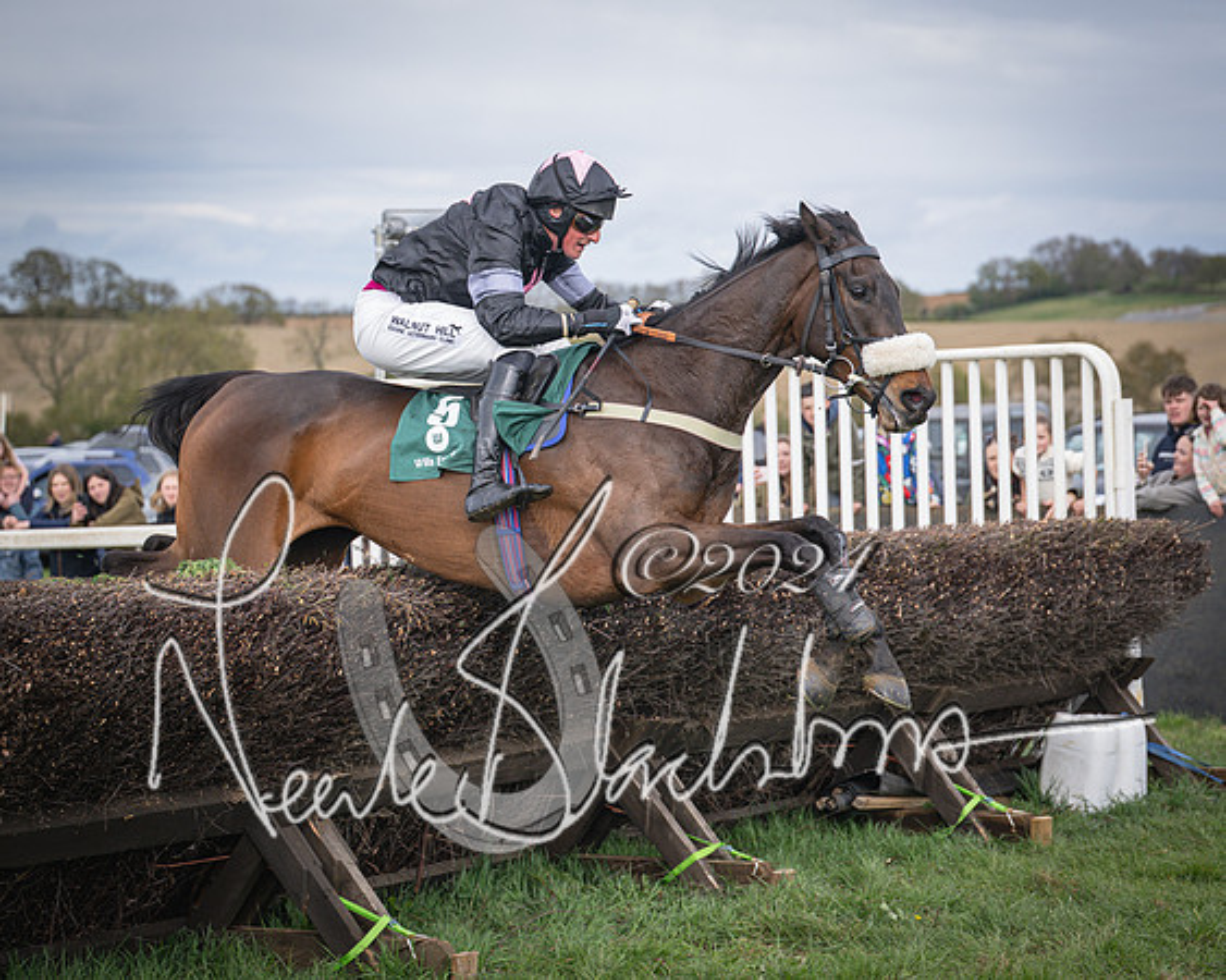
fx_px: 3365
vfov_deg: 16.6
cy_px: 468
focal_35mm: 93
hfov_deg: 20.6
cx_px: 622
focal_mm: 70
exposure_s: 1/2500
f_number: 2.8
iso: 400
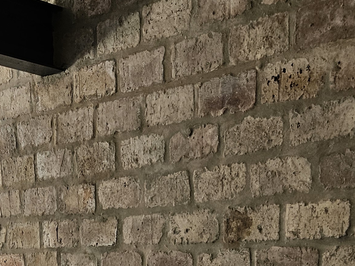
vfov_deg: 16.3
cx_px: 66
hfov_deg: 24.3
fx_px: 810
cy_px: 446
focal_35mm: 79
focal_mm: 5.4
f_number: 1.8
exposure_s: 1/100
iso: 125
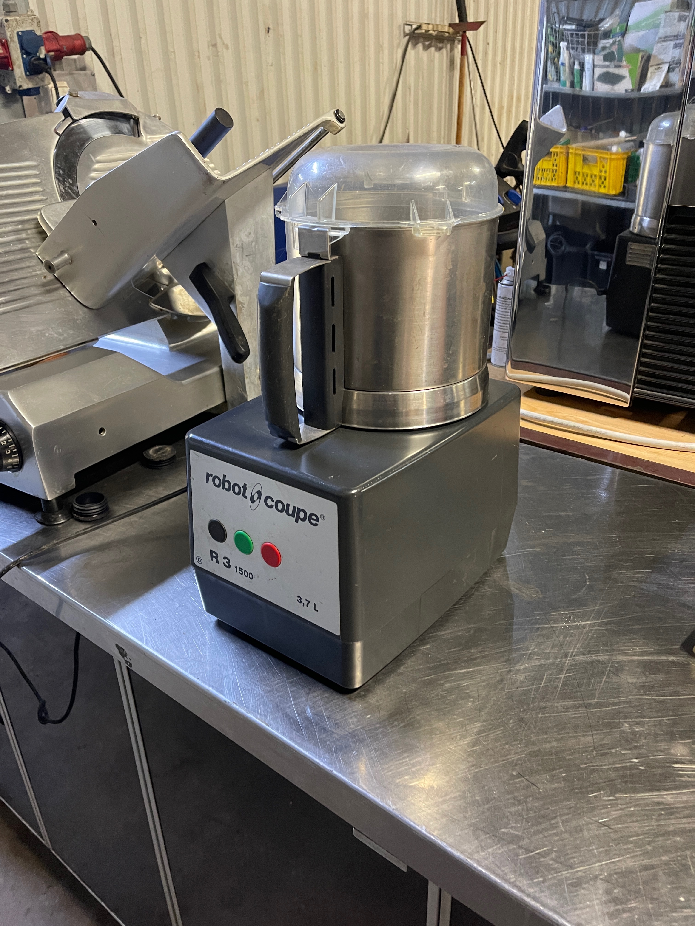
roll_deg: +2.8
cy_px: 463
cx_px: 348
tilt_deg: -26.7
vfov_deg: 67.3
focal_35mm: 26
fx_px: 696
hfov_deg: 53.1
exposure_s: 1/33
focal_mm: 5.1
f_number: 1.6
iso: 400
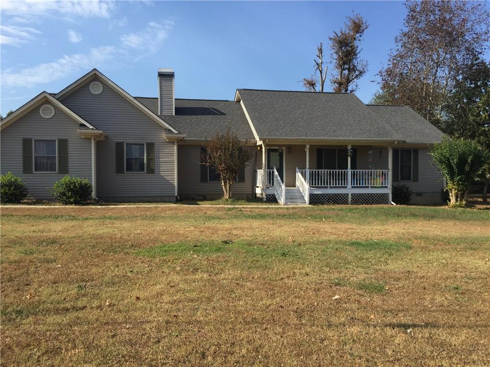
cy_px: 184
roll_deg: -1.1
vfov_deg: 48.2
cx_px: 245
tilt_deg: -1.6
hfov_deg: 61.7
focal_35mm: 29
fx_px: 411
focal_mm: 4.15
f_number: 2.2
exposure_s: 1/1883
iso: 32
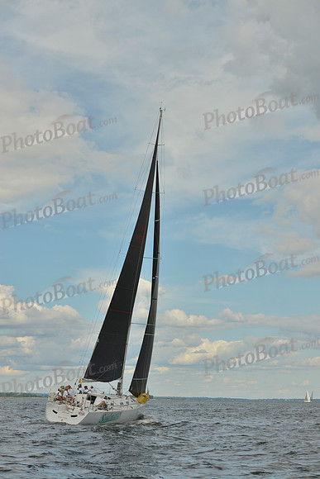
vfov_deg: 20.0
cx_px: 160
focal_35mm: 102
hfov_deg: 13.4
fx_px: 1359
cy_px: 240
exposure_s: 1/1000
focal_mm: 102
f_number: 8
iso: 200
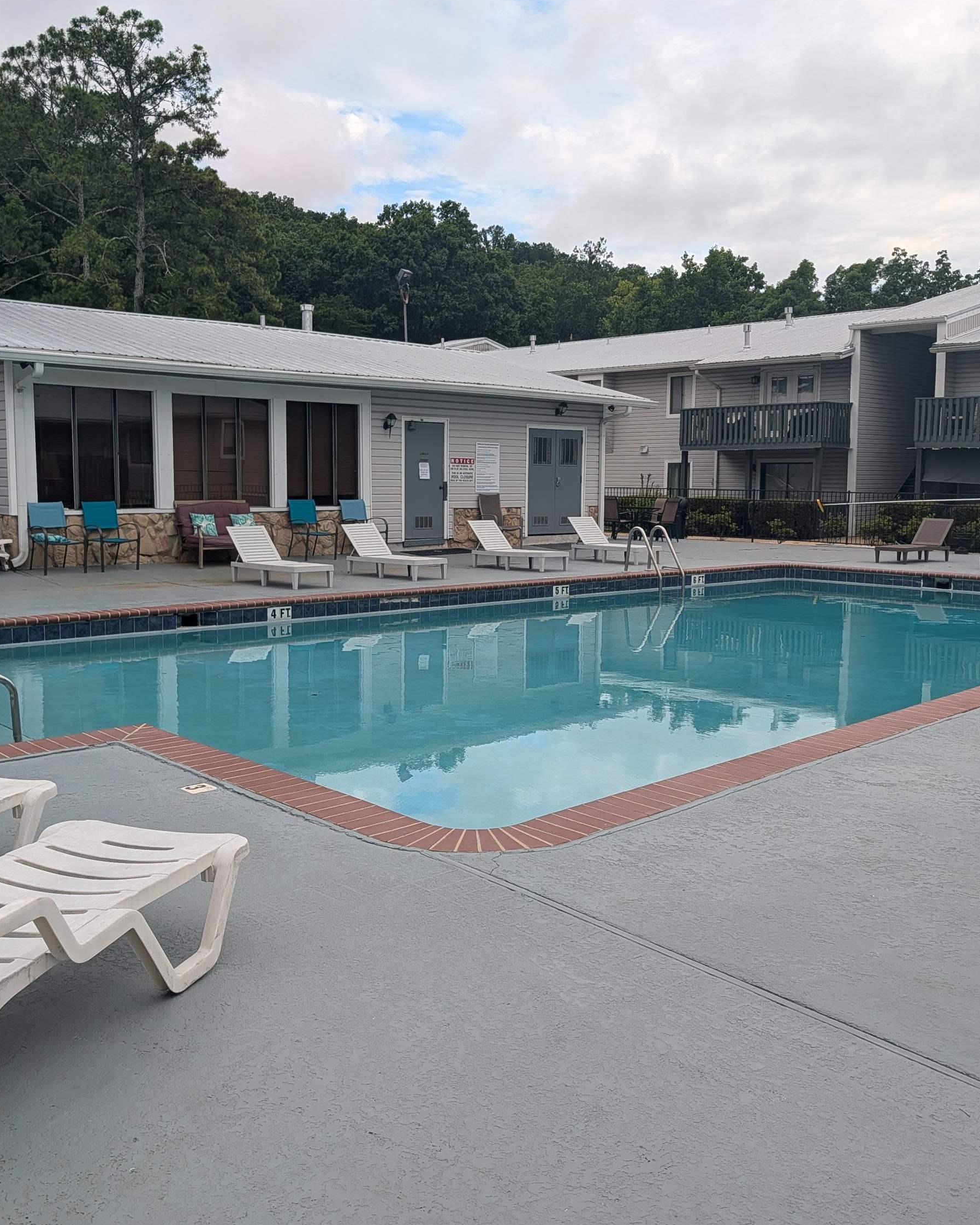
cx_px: 491
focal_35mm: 32
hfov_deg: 45.8
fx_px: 1160
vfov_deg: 55.7
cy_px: 600
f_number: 1.68
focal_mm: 6.9
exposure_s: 1/560
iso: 20
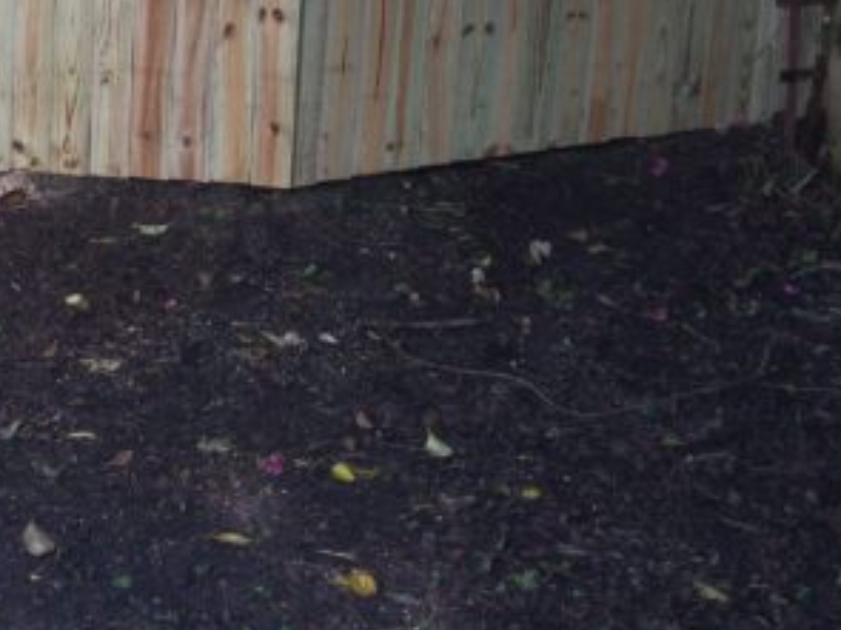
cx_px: 88
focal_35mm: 59
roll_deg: -2.4
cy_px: -3
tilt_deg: -12.3
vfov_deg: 23.7
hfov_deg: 31.2
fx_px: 1433
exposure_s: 1/60
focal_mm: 4.15
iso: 40
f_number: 2.2
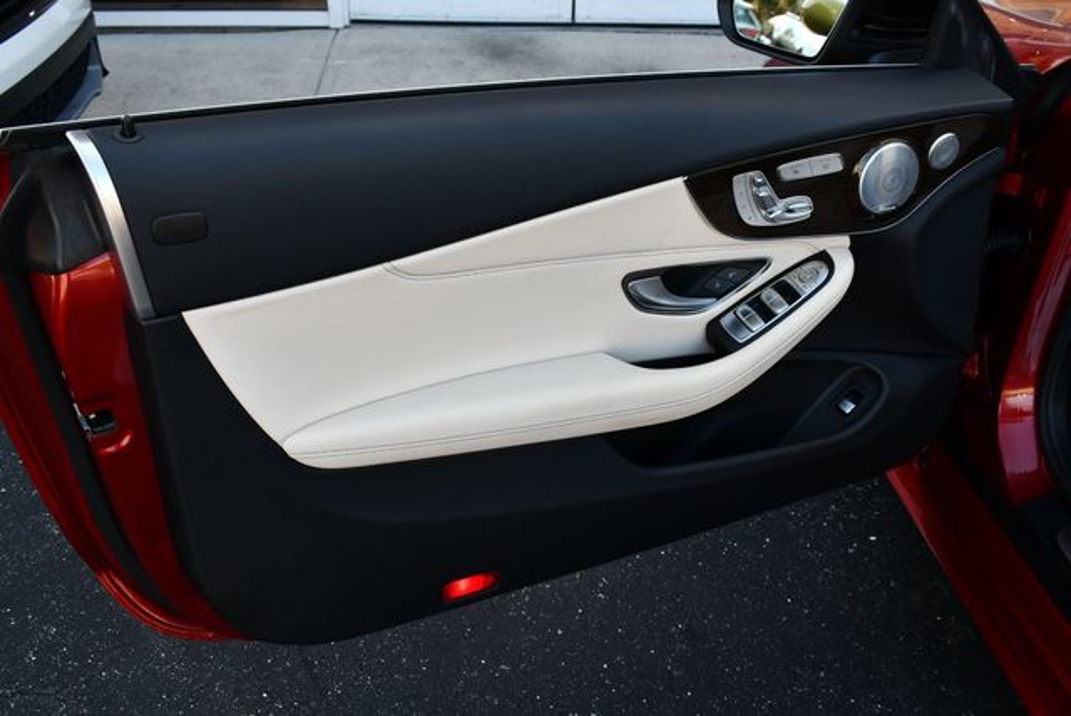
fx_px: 1072
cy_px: 358
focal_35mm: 36
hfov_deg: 53.1
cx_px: 536
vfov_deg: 36.9
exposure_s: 1/250
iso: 250
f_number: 5.6
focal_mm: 18
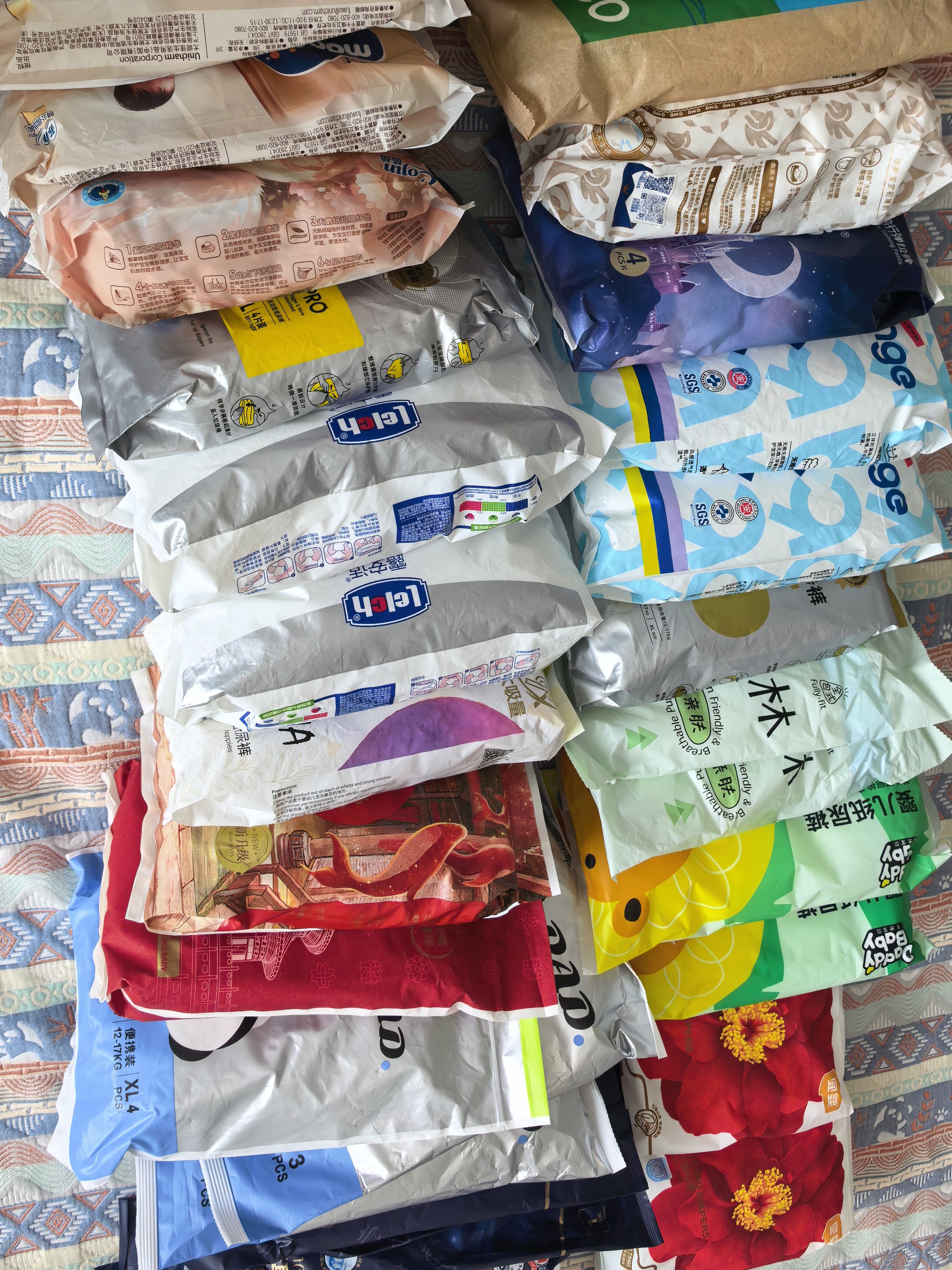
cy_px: 465
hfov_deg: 41.8
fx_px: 1247
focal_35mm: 34
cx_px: 501
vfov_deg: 53.3
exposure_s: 1/235
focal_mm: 5.75
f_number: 2
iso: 50
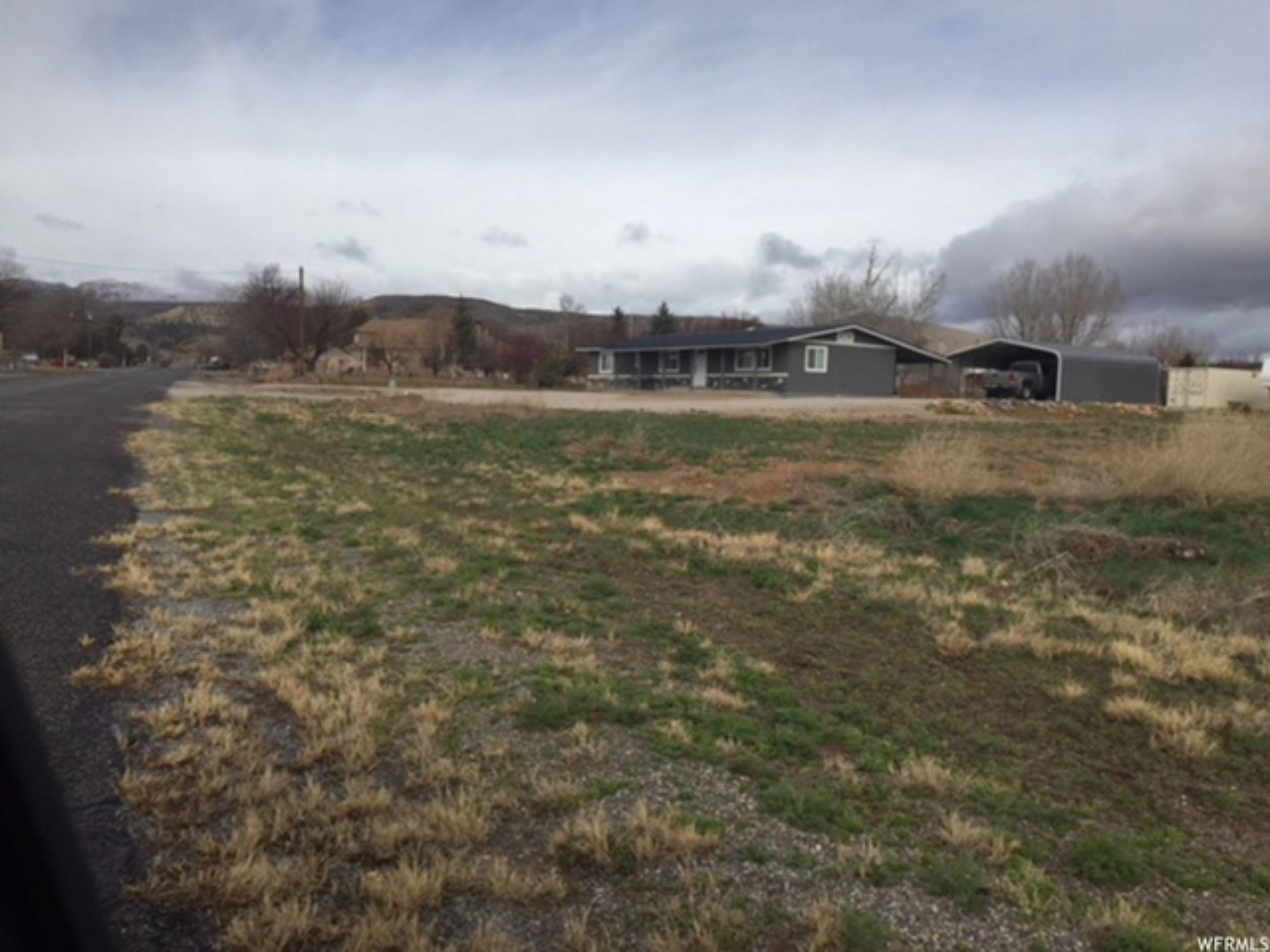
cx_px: 635
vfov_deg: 48.2
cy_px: 476
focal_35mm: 29
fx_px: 1064
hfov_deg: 61.7
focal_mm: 4.15
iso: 32
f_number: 2.2
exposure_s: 1/2825
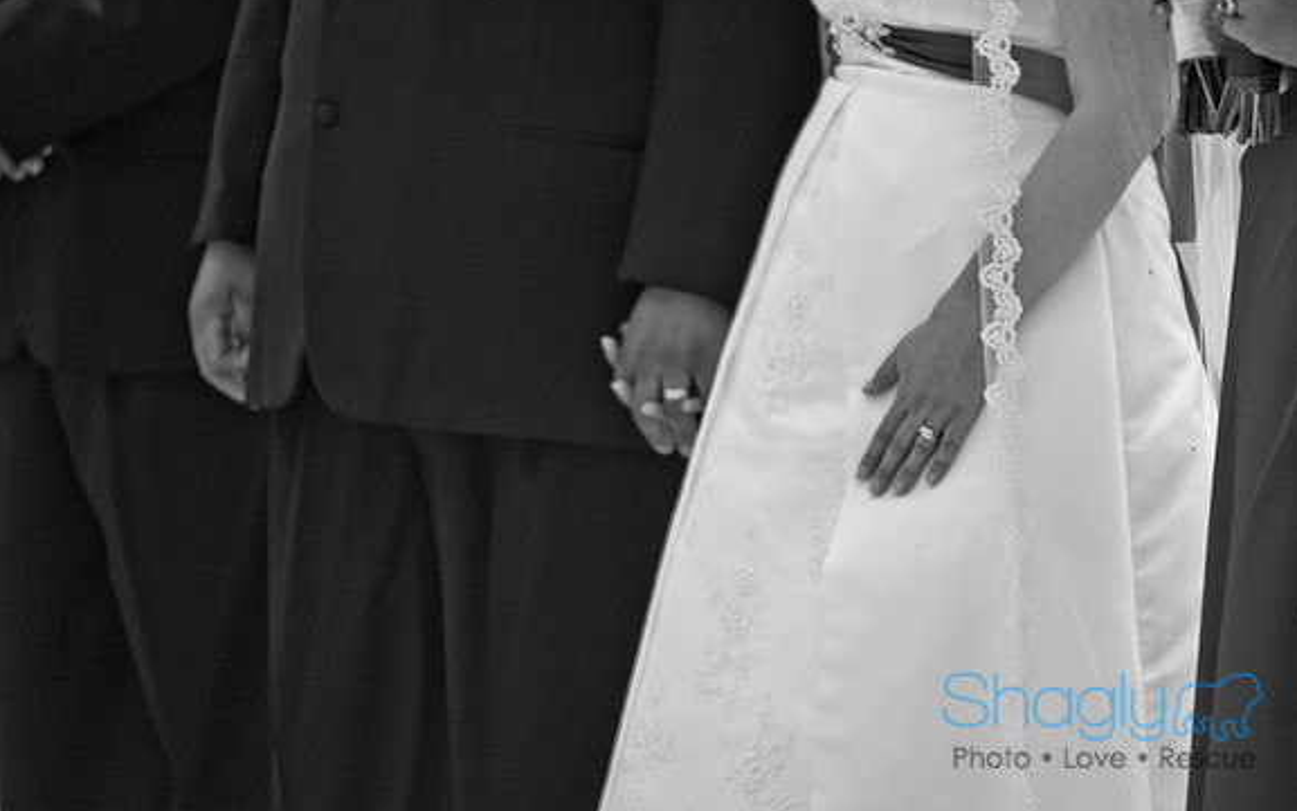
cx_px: 650
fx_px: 10855
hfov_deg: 6.8
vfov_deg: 4.3
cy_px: 383
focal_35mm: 307
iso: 400
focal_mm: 200
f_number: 2.8
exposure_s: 1/100
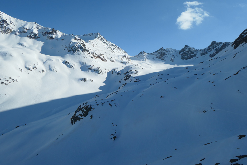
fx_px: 199
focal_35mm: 29
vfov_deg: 45.0
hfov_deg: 63.7
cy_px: 82
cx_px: 124
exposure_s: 1/1000
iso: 200
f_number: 7.1
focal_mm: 10.8
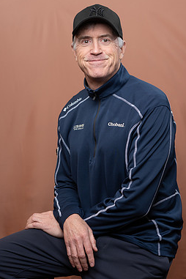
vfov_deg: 28.1
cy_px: 144
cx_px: 100
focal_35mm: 72
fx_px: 558
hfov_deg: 18.9
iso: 320
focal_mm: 61
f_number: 4
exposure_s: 1/160
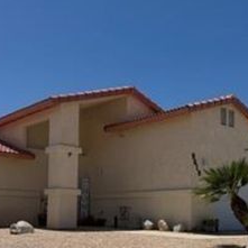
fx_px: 389
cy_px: 189
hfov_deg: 35.3
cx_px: 145
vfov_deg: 34.5
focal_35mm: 48
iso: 80
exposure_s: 1/9091
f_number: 1.78
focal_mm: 6.76
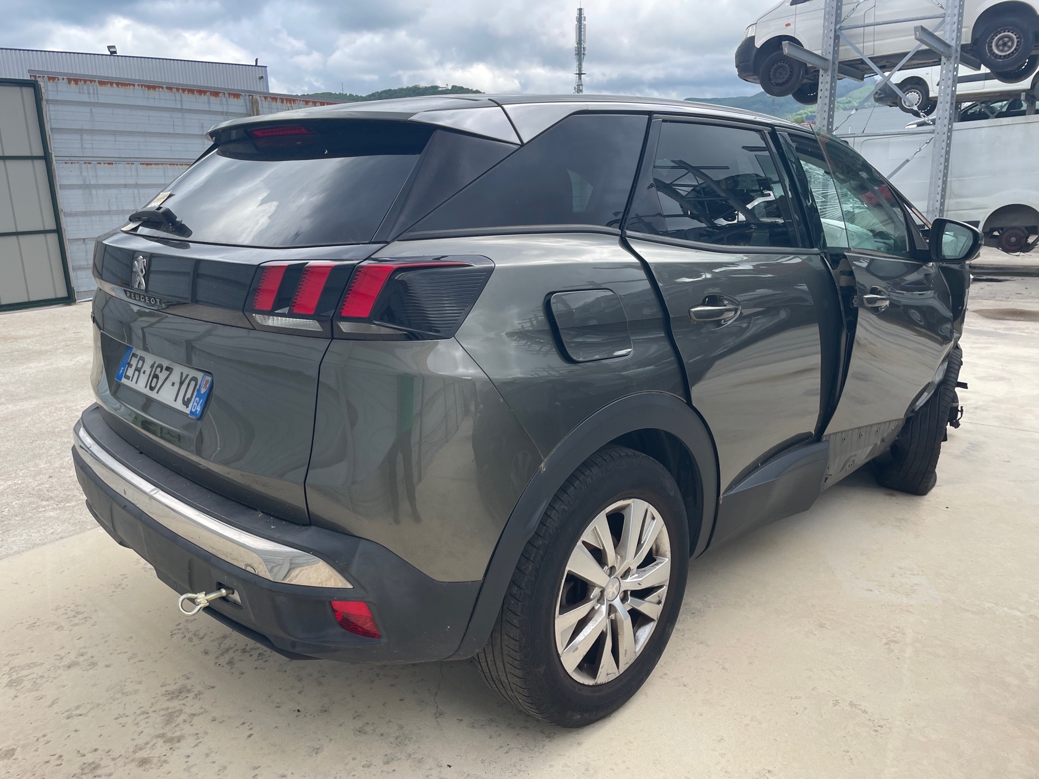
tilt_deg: -12.3
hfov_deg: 67.3
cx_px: 520
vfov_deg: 53.1
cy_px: 390
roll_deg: +3.2
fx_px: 780
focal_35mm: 26
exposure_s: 1/769
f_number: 1.6
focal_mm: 4.2
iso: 32
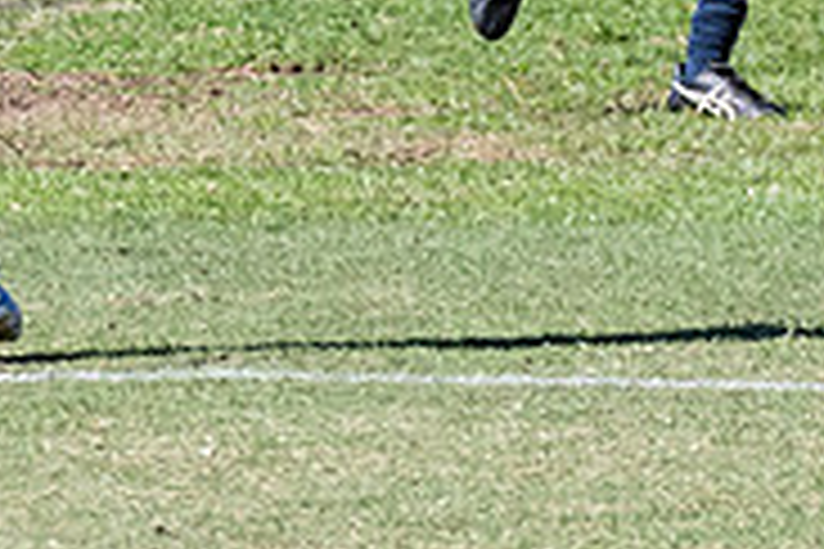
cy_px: -475
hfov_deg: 0.8
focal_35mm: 2720
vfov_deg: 0.5
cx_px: 1064
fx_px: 62253
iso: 800
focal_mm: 400
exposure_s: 1/1250
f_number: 10
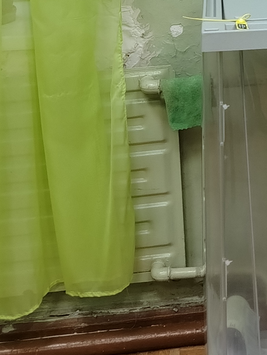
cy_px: -112
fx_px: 946
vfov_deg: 19.6
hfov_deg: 15.0
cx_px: 389
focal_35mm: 92
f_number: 1.75
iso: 366
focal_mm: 5.25
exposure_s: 1/33.3
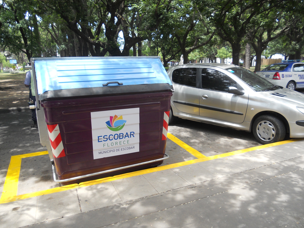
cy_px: 111
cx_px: 157
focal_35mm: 28
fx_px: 246
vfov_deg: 49.7
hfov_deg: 63.4
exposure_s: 1/200
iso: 80
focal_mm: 4.9
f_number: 3.2
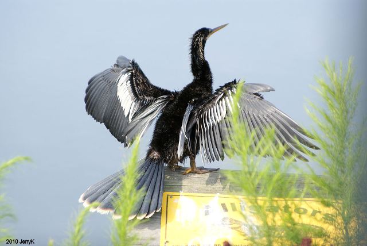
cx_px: 184
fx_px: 2755
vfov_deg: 5.1
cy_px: 123
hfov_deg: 7.6
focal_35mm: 270
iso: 400
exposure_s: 1/320
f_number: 6.3
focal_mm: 180
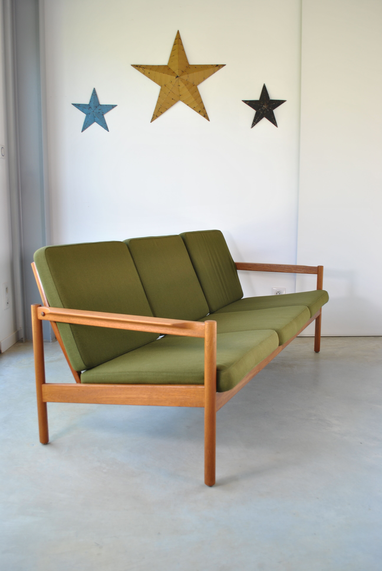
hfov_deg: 40.1
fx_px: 524
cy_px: 286
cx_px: 191
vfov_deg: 57.2
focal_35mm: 33
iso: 100
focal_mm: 22
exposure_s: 1/25
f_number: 5.6
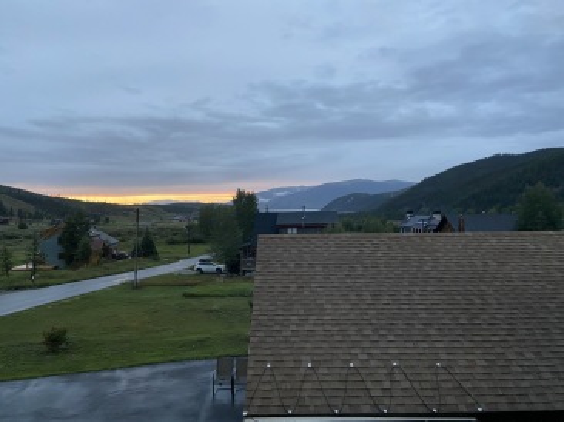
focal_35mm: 26
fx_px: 423
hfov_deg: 67.3
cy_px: 211
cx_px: 282
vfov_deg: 53.0
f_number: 1.8
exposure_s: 1/60
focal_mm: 4.25
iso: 500
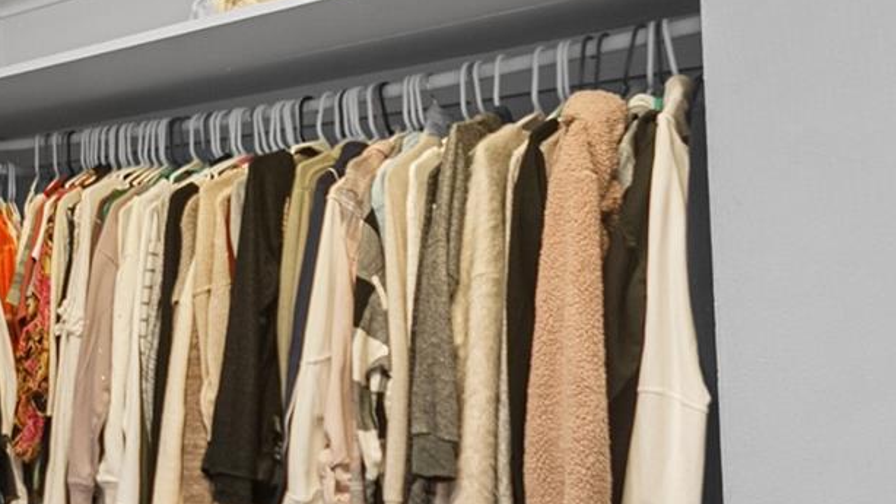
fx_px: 974
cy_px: 248
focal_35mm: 41
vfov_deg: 29.0
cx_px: -236
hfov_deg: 35.7
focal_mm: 10
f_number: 3.5
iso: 200
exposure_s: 1/2.5
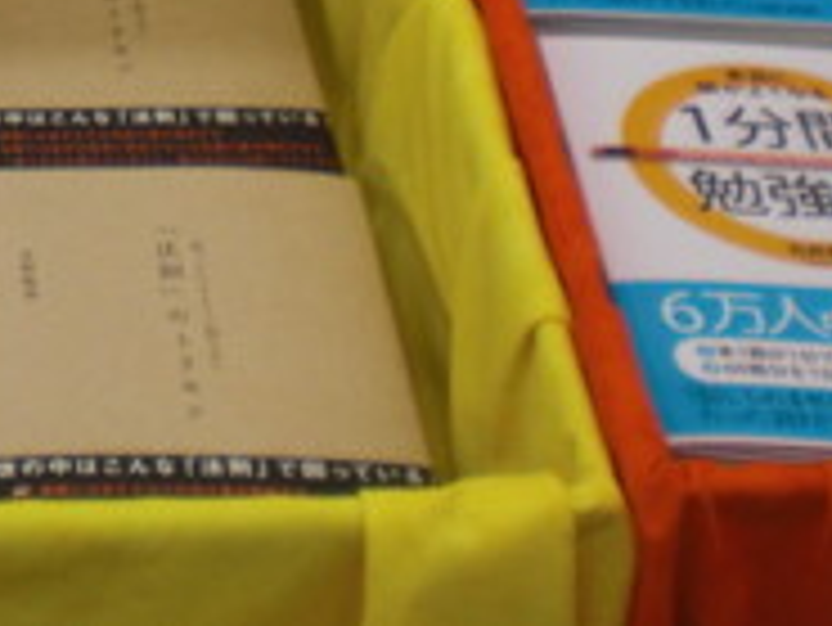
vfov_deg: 11.4
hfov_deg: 15.4
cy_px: -383
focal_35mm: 123
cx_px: -202
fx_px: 2958
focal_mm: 6.3
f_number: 3.1
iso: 100
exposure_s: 1/100
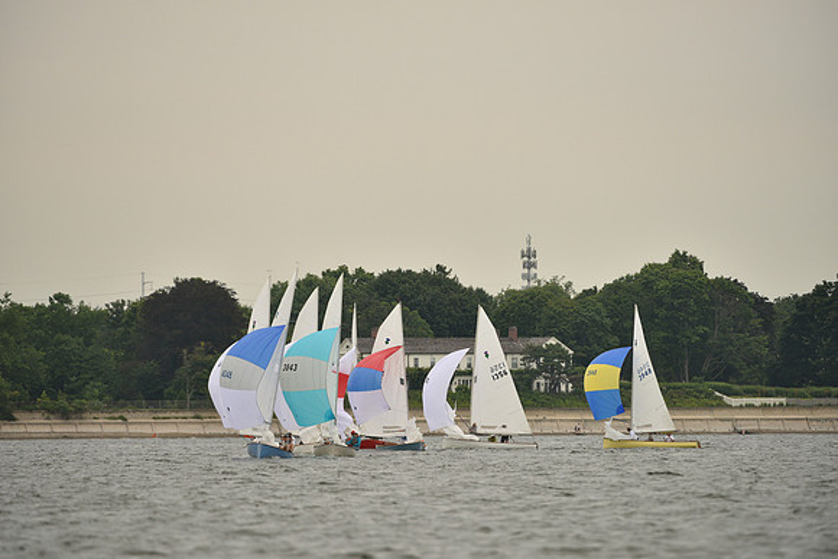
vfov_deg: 3.4
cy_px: 280
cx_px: 419
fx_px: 9313
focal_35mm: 400
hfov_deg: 5.2
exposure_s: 1/1250
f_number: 5
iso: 320
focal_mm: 400
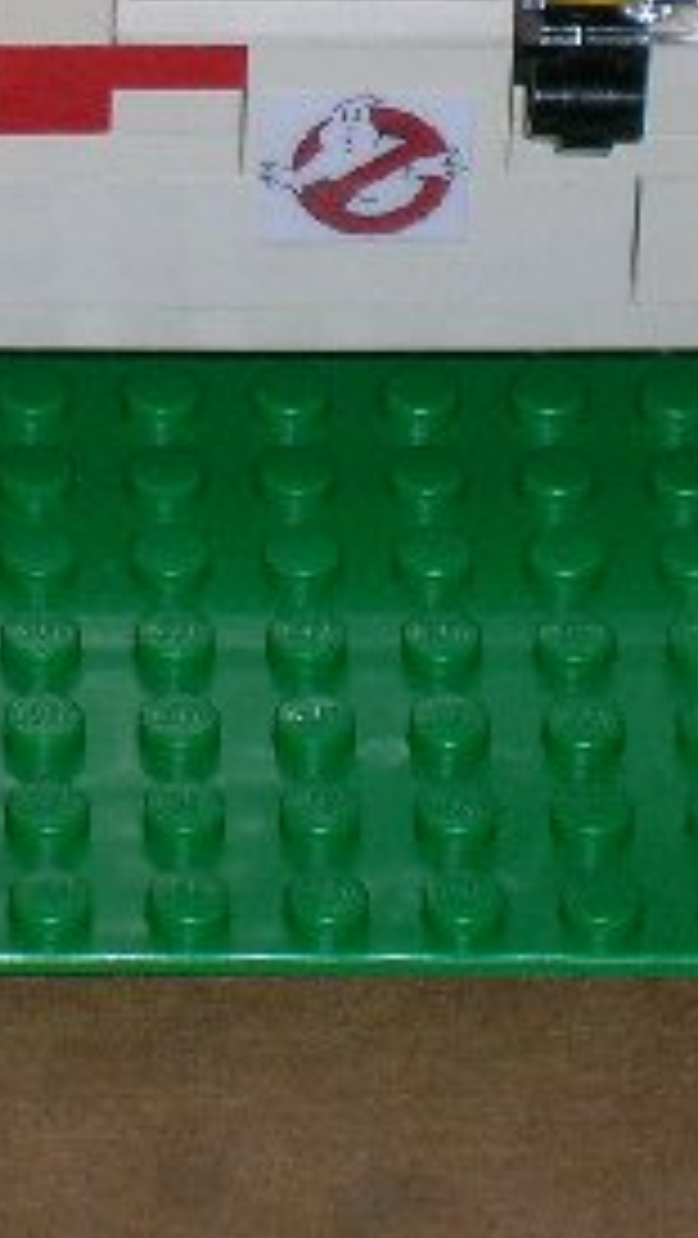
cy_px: -43
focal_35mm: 314
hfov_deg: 3.9
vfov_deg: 6.8
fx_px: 10316
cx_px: 72
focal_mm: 17.1
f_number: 4.9
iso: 50
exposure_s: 1/60.1
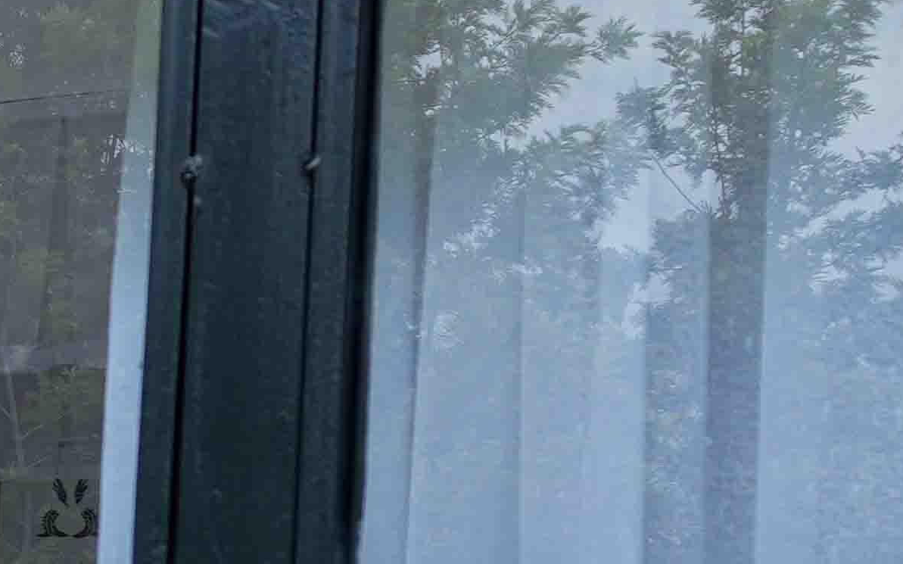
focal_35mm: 127
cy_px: 649
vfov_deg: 10.2
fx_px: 3125
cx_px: -1020
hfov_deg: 13.5
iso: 100
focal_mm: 16
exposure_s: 1/100
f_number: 5.6
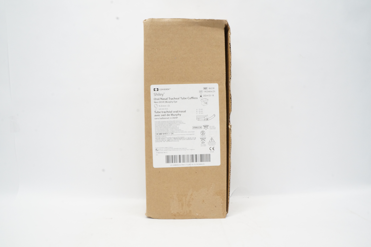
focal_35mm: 27
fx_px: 278
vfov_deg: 47.8
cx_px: 186
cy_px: 124
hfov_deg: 67.4
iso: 1600
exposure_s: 1/13
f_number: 18
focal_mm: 18
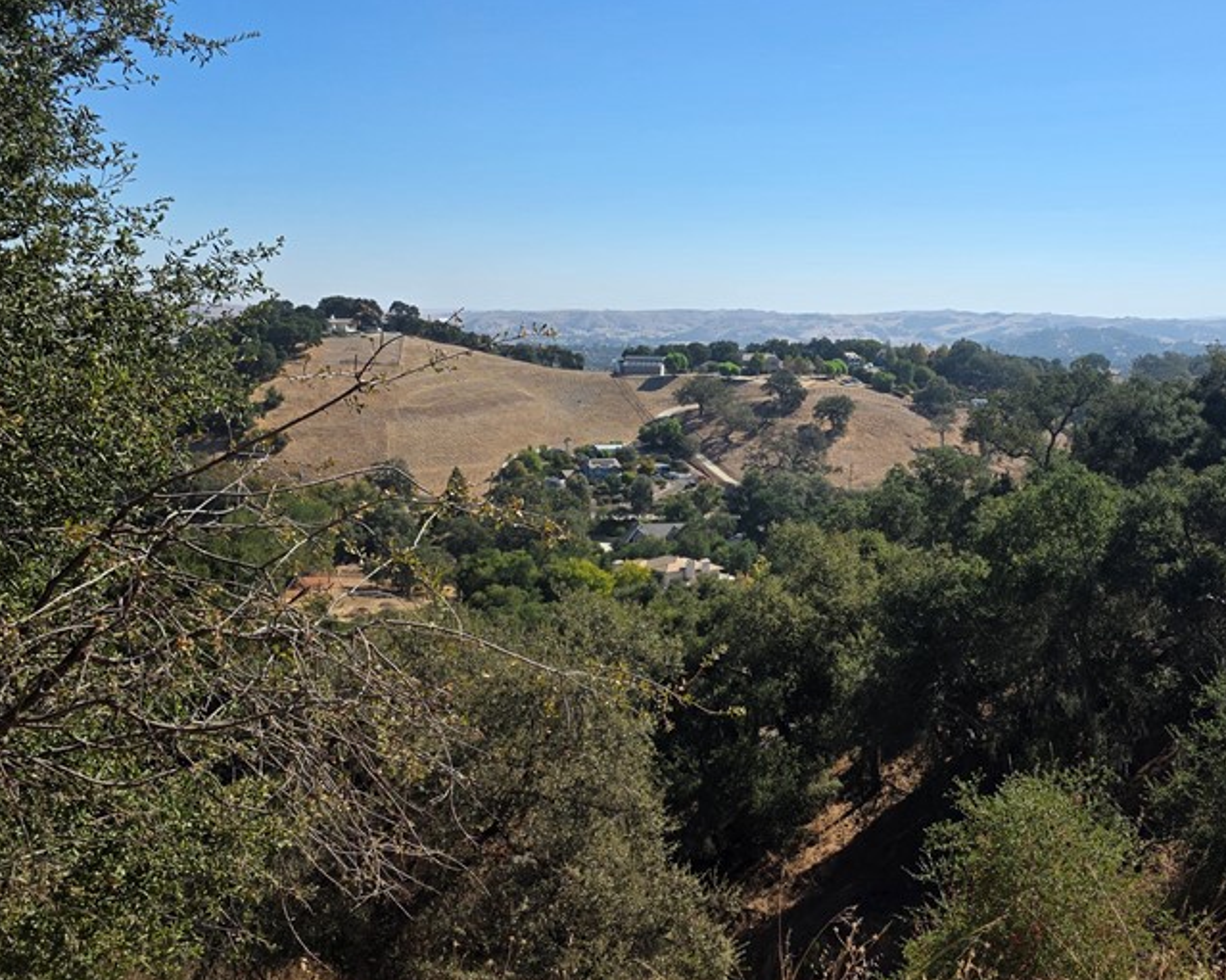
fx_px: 1306
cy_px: 479
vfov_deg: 41.1
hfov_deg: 49.4
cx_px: 821
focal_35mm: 36
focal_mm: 6.3
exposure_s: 1/5608
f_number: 1.7
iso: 80
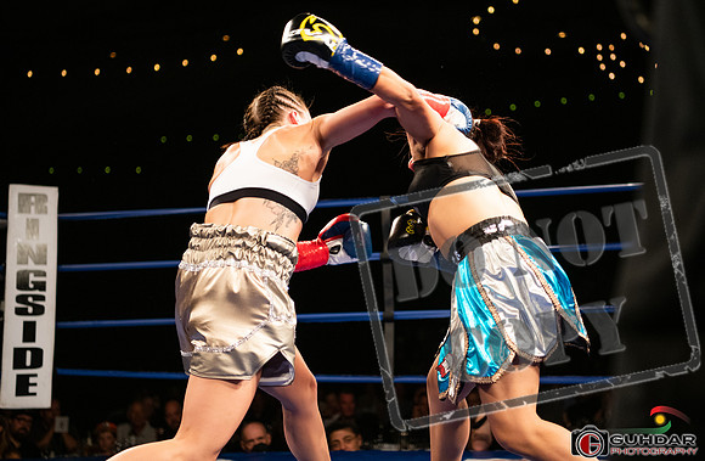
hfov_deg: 30.5
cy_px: 203
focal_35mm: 66
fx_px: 1292
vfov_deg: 20.2
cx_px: 386
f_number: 2.8
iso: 1600
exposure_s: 1/1250
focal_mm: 58
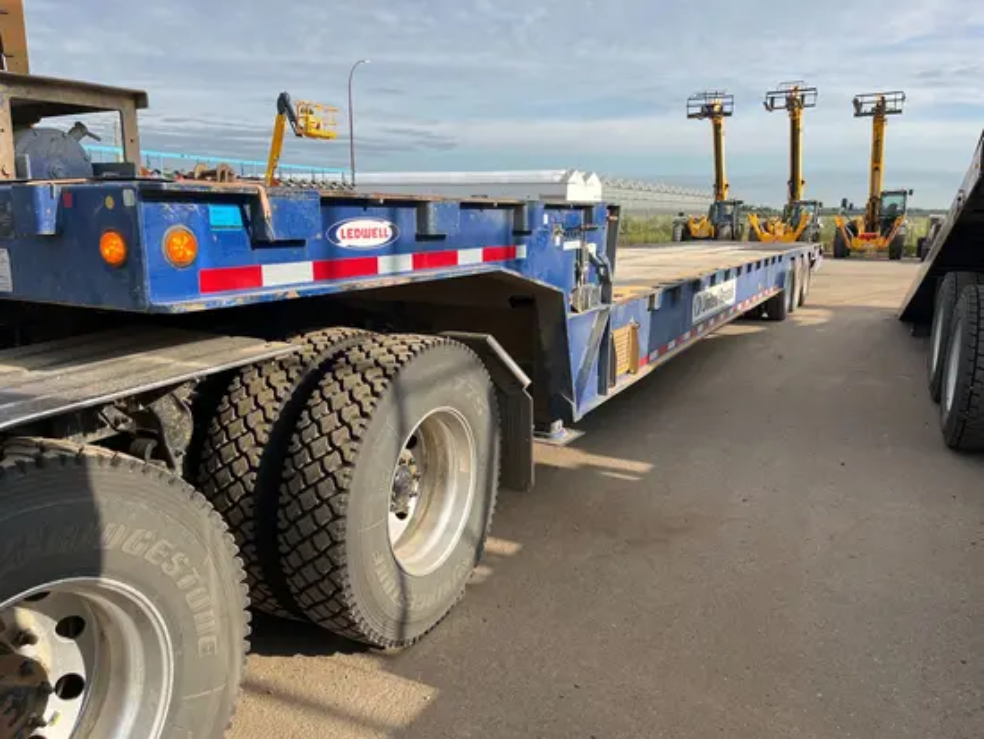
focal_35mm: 26
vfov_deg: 53.1
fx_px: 739
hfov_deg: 67.3
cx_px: 492
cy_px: 370
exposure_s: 1/1890
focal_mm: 5.1
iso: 50
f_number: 1.6
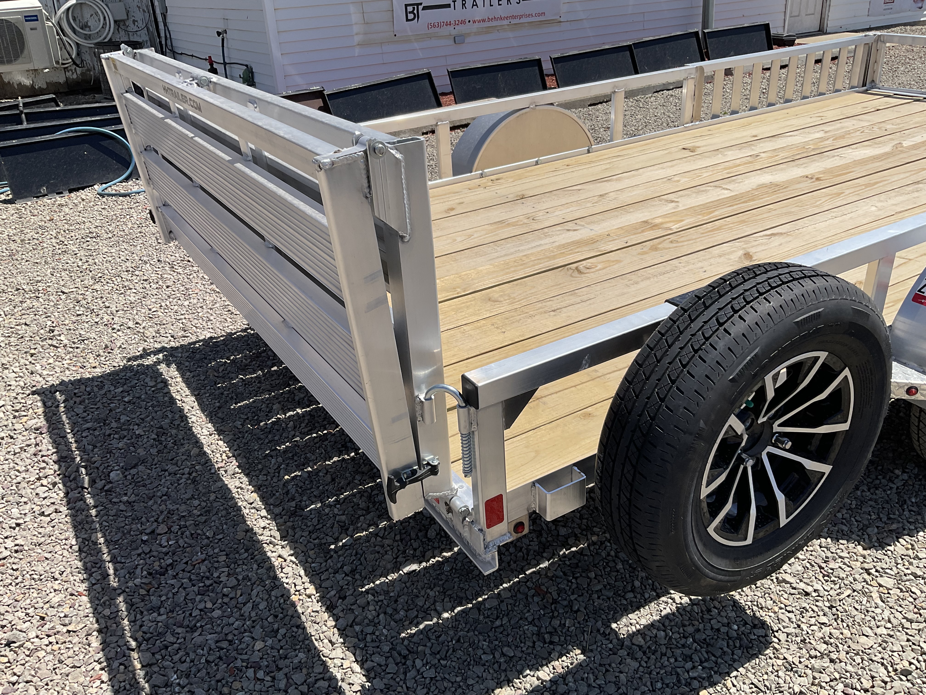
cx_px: 463
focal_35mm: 29
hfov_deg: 61.7
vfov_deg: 48.2
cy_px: 348
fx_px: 776
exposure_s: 1/2959
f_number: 1.8
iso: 20
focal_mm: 3
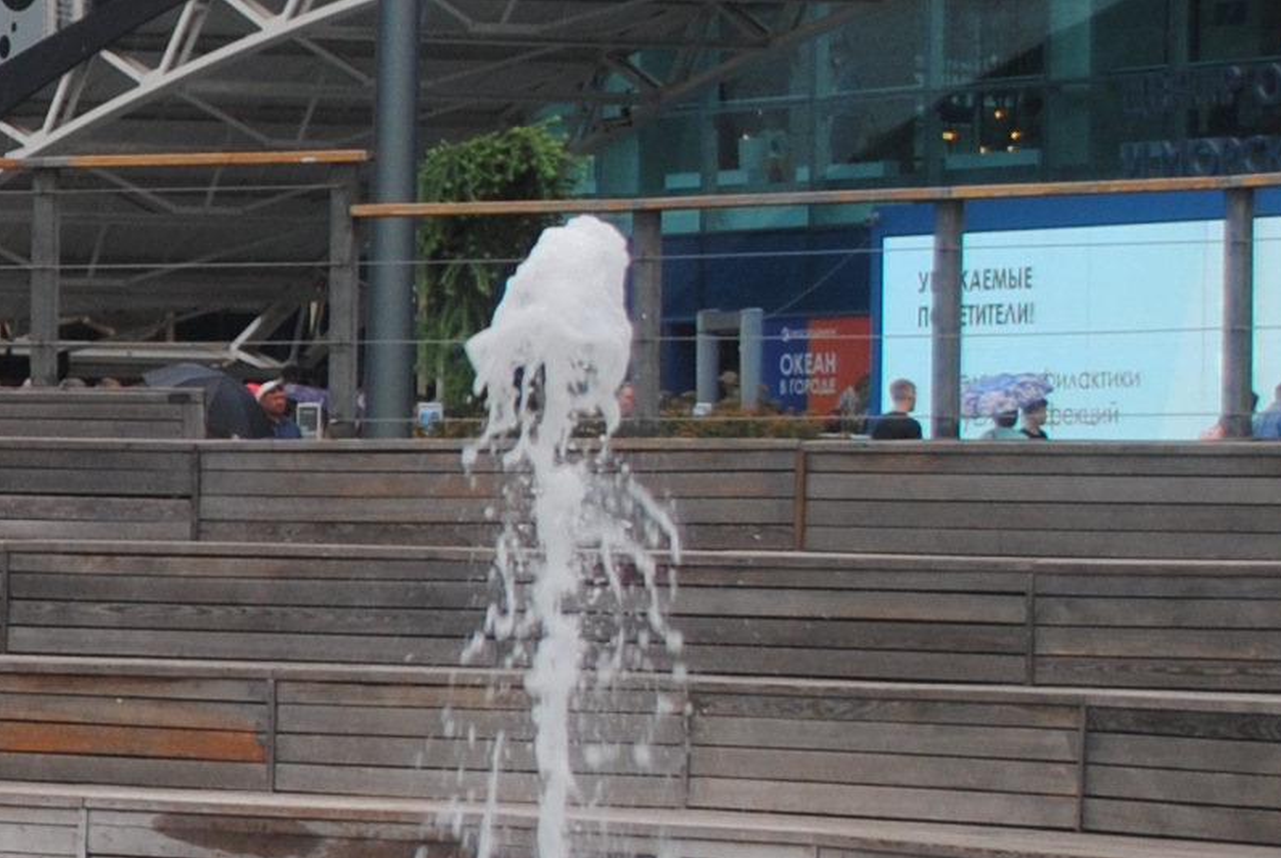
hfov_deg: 8.7
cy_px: 565
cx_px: -1503
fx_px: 7803
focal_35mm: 219
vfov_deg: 6.3
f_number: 6.3
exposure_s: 1/160
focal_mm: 30
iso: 100
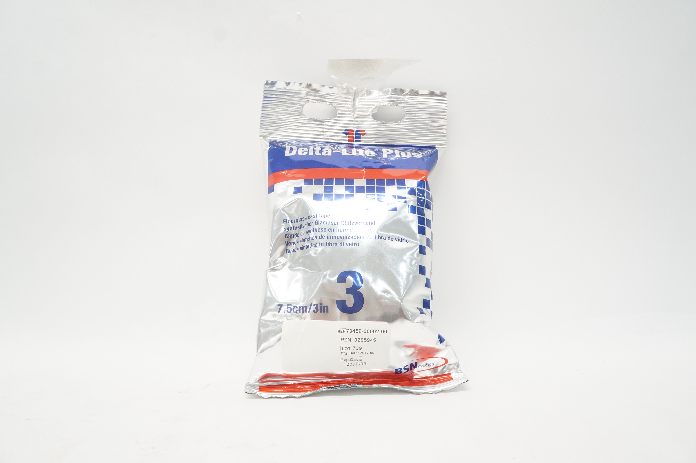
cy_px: 232
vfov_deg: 47.8
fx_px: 521
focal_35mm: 27
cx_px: 348
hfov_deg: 67.4
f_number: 8
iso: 800
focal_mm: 18
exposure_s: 1/40
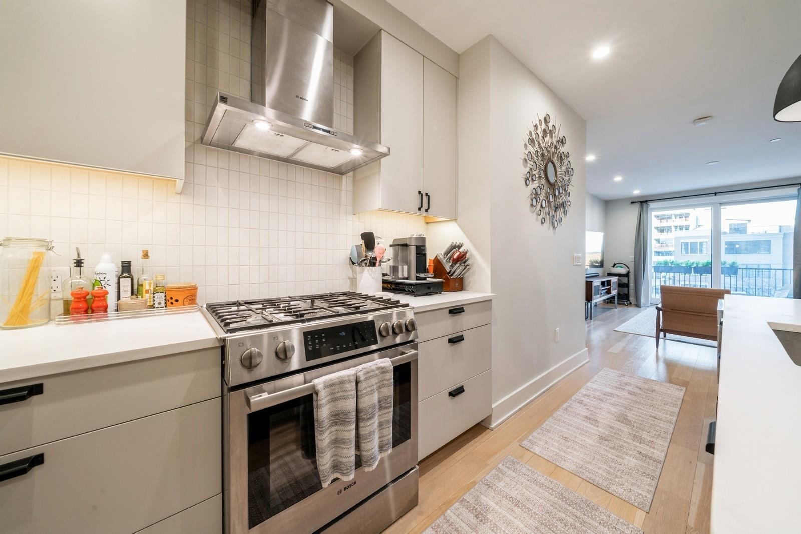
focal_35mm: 12
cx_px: 400
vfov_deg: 90.0
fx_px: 267
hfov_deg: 112.6
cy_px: 267
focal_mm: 12
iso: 200
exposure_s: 1/1.67
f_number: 11
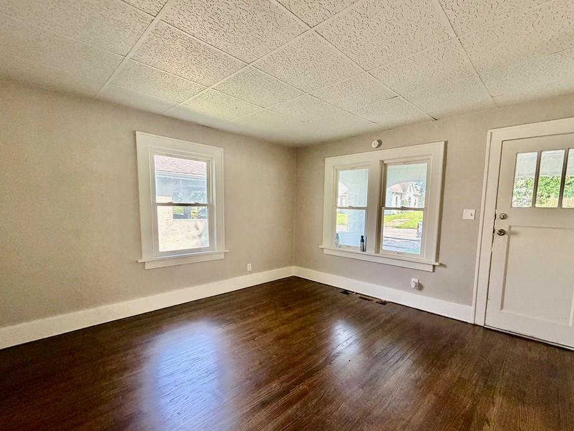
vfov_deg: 77.9
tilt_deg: -5.8
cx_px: 313
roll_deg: +0.2
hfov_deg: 94.2
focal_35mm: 16
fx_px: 265
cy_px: 234
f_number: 2.2
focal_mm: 2.22
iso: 320
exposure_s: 1/111
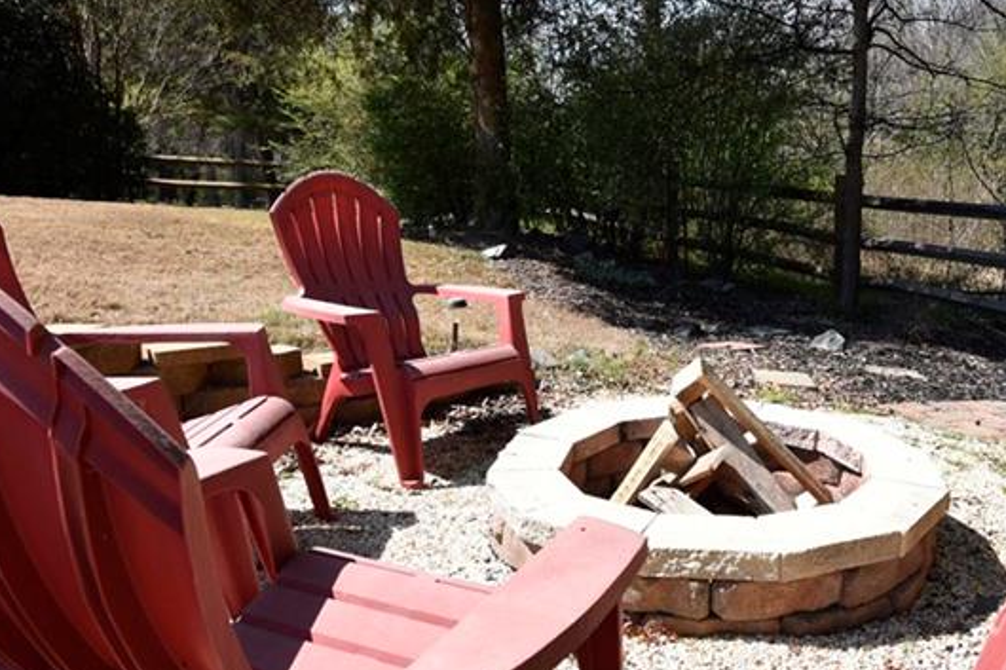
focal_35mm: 29
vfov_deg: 44.9
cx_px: 647
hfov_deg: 62.5
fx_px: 810
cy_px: 328
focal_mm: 10
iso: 200
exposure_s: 1/400
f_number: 7.1
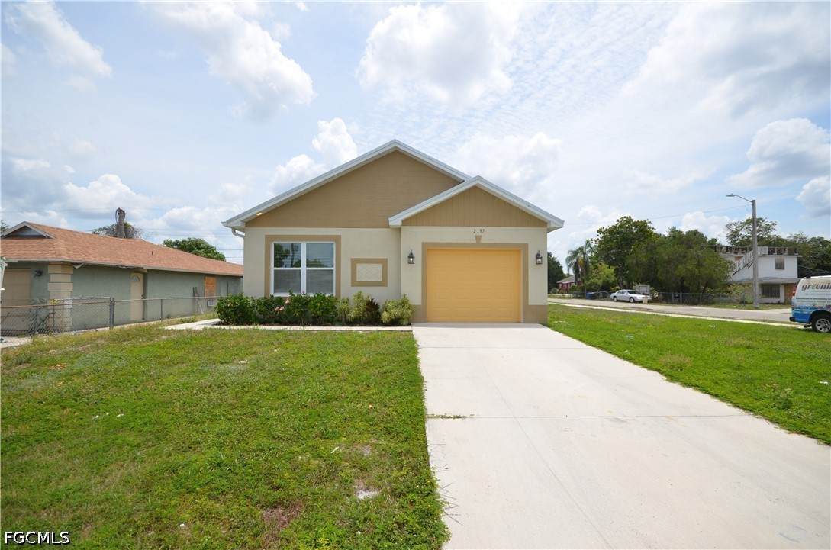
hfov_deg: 100.5
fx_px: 345
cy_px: 275
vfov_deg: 77.1
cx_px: 416
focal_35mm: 15
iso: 100
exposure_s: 1/250
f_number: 8
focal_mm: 10
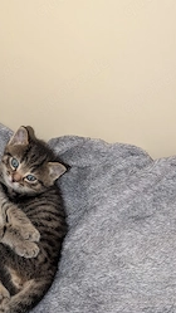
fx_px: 349
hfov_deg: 27.7
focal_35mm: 42
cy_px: 200
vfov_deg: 47.8
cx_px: 31
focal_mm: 4.53
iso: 344
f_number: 1.7
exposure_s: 1/34.9
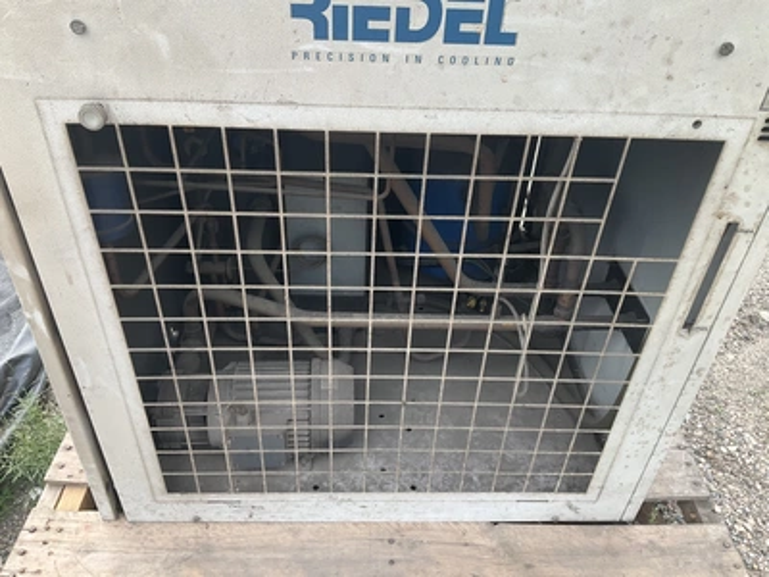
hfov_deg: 61.7
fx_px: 644
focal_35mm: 29
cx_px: 384
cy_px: 288
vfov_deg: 48.2
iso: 20
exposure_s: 1/122
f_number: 1.8
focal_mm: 3
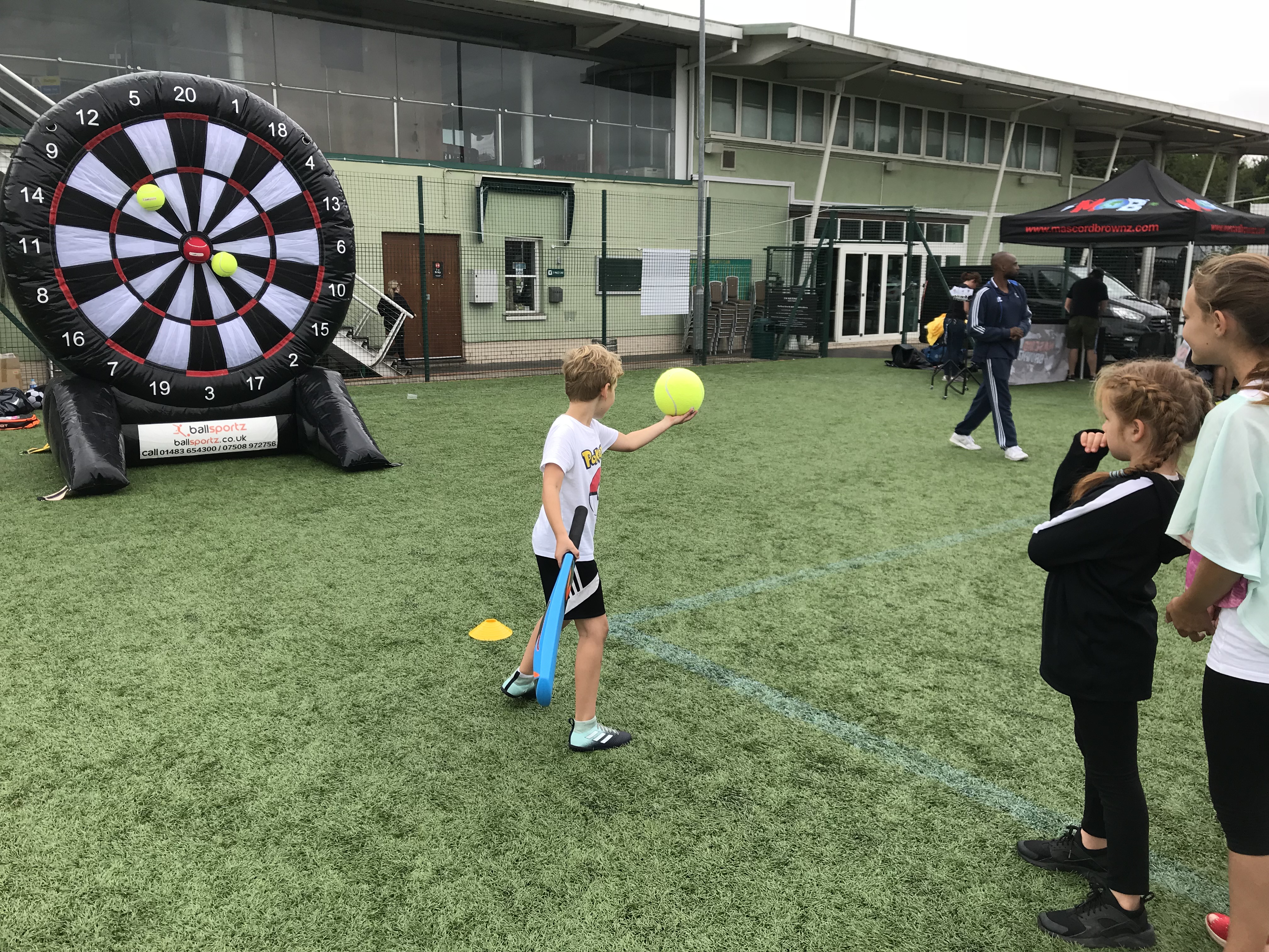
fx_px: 1026
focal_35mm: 28
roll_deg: -0.2
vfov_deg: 49.7
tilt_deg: -10.1
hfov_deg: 63.4
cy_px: 476
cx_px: 634
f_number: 1.8
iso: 20
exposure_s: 1/584
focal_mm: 3.99
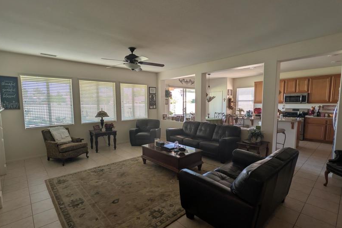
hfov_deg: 96.7
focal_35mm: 16
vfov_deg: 73.7
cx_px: 166
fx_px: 152
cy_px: 120
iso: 49
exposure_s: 1/109
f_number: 1.7
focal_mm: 2.02
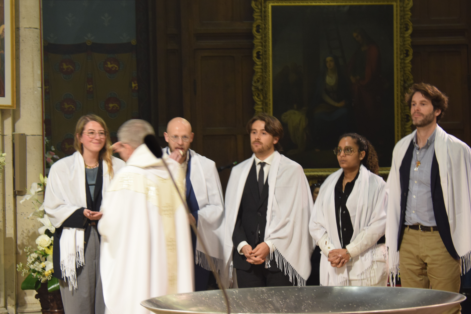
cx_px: 236
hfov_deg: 20.9
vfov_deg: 14.0
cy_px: 157
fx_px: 1276
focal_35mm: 98
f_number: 5.3
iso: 1000
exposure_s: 1/8
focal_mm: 65
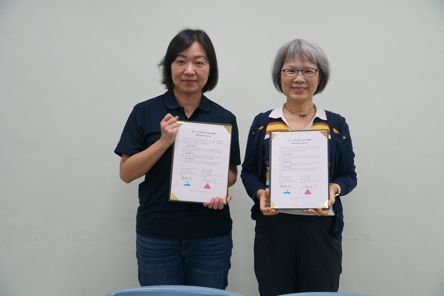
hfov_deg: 38.9
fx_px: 629
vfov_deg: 26.5
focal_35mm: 51
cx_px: 222
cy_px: 148
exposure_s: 1/160
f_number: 4.5
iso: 1250
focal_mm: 34
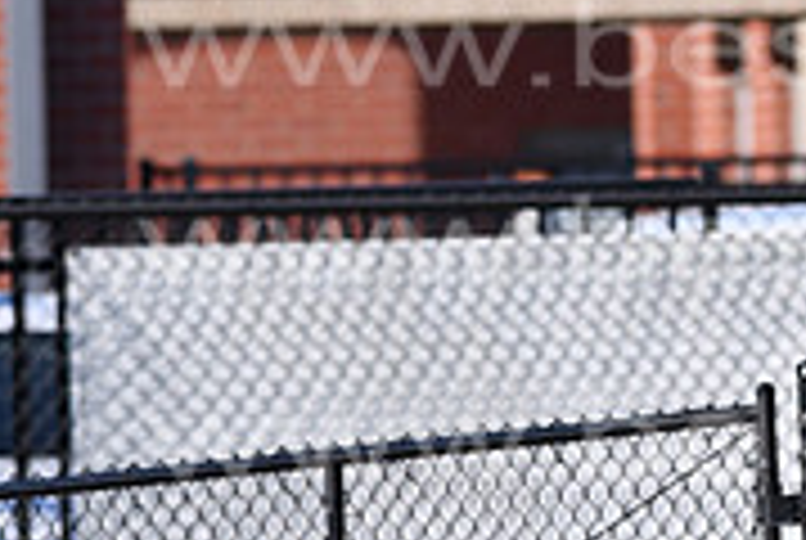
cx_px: 1175
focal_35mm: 1457
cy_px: 547
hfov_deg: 1.4
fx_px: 32674
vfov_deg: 0.9
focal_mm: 300
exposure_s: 1/2000
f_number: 5.6
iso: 320
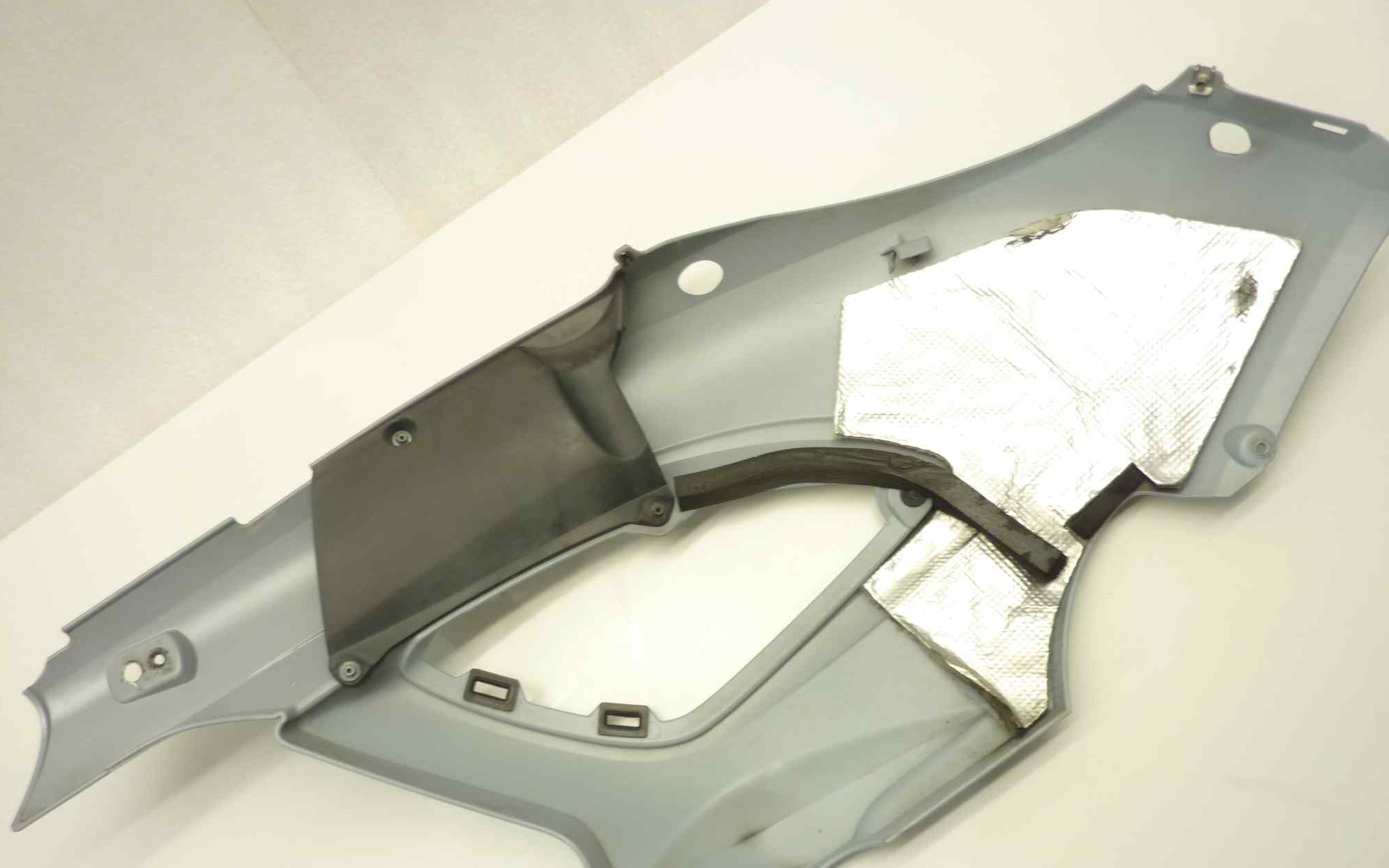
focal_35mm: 27
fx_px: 1022
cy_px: 505
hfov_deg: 68.4
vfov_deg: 45.8
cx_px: 694
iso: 80
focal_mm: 4.1
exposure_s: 1/13
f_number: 3.3
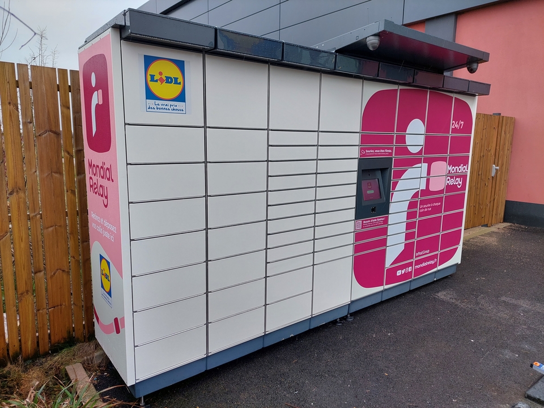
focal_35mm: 24
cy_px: 204
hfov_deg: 71.6
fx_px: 377
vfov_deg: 56.8
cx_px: 272
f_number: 1.8
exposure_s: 1/300
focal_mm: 5.23
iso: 40
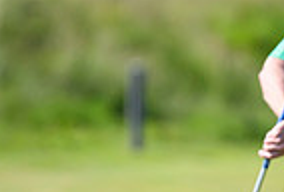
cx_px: 549
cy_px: 169
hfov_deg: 1.1
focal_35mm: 1791
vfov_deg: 0.8
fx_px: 14189
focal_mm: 400
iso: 500
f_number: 4.5
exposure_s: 1/2500
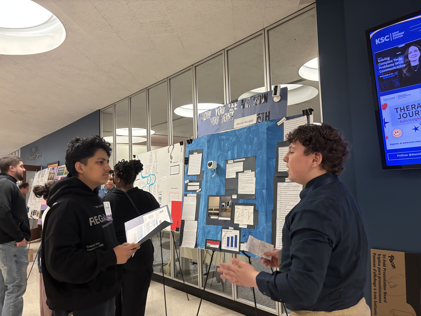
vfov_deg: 53.1
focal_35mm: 26
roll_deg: +2.5
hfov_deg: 67.3
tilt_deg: +5.5
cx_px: 210
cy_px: 158
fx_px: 316
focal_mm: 5.96
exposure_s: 1/60
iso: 400
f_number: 1.6
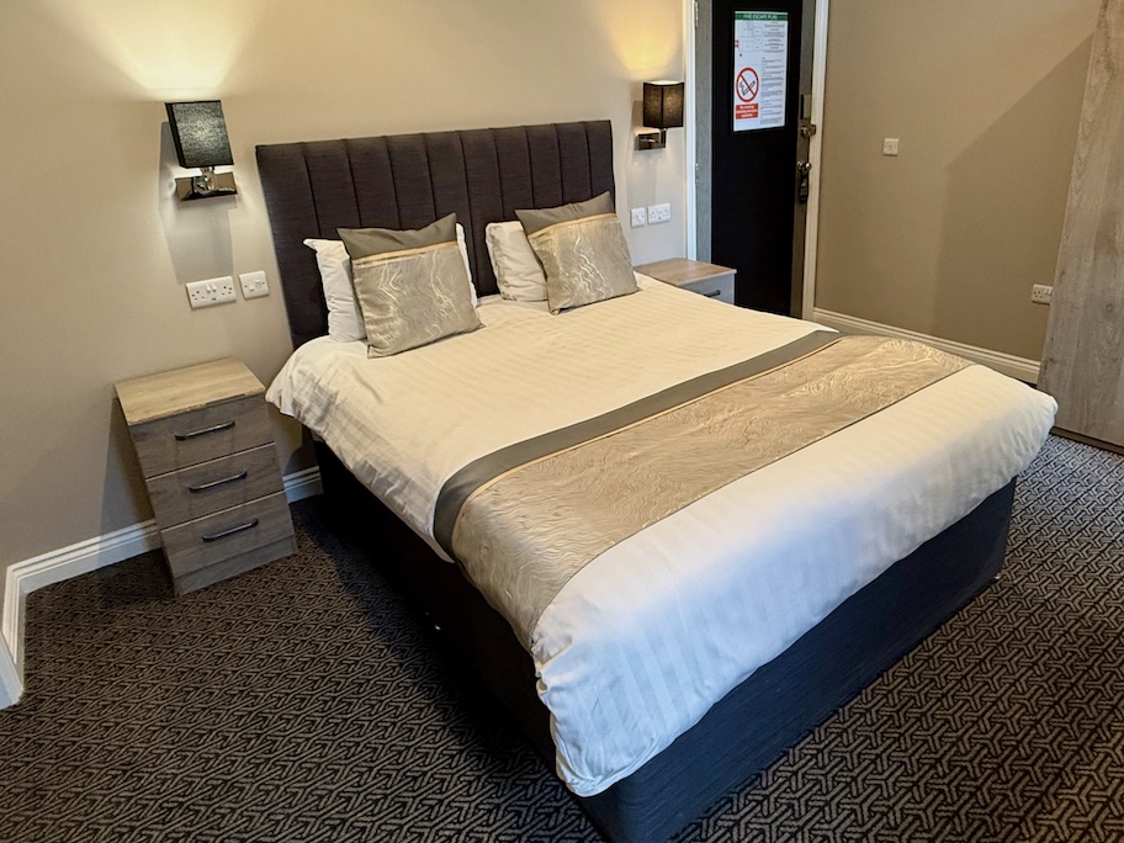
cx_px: 616
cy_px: 349
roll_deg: +2.7
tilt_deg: -18.5
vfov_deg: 58.5
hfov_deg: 73.7
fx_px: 747
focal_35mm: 23
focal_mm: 2.22
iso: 200
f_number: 2.2
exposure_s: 1/50
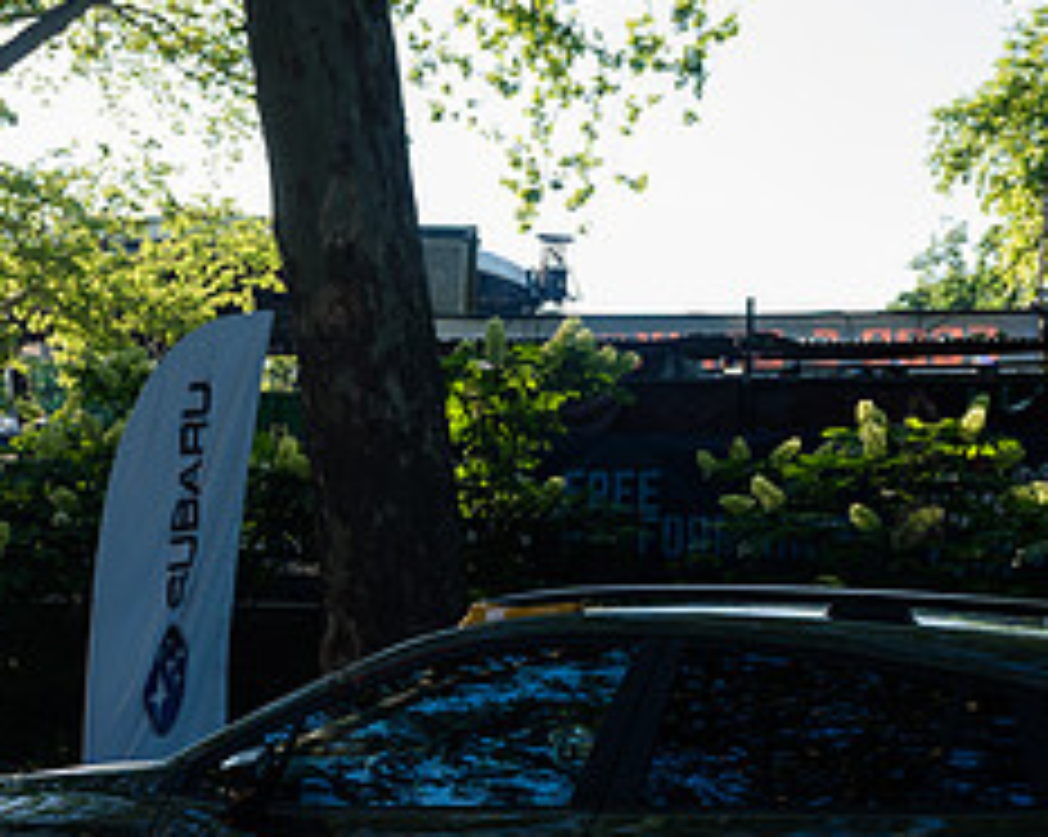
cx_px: 337
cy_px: 682
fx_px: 1797
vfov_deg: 25.7
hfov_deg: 32.2
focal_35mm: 58
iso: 400
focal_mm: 24
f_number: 4
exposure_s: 1/500
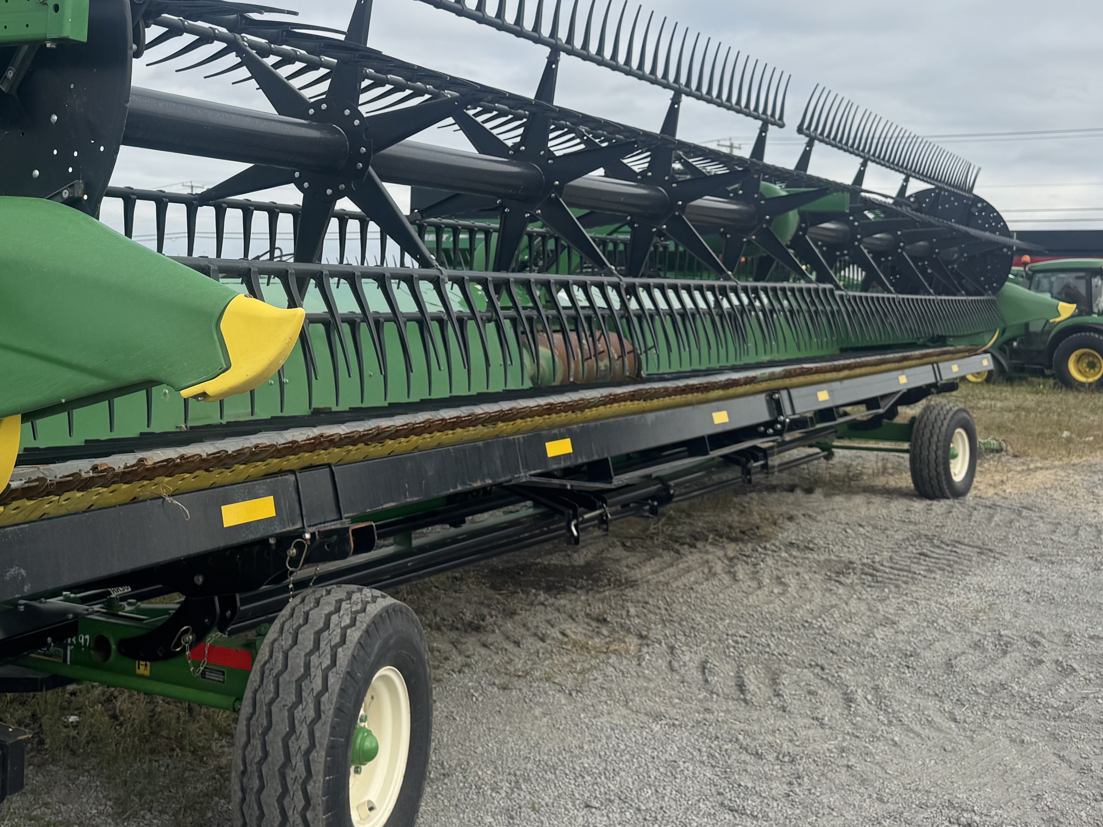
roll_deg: -1.0
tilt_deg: +1.4
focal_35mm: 43
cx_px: 305
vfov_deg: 32.9
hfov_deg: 42.8
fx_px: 1370
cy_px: 202
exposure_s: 1/3597
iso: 80
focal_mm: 6.76
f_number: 1.78
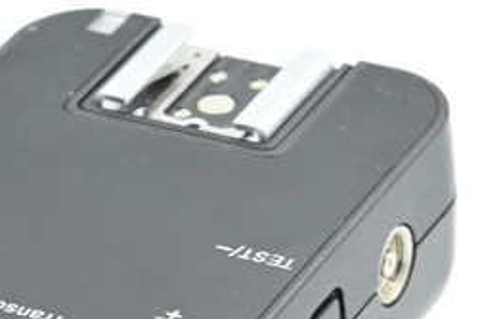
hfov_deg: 6.8
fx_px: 3984
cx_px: -270
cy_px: 255
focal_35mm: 299
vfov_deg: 4.6
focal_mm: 75
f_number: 14
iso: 100
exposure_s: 1/8
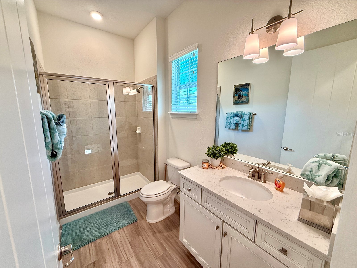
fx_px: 144
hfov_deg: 102.1
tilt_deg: -7.8
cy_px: 134
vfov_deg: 85.7
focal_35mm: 14
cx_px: 178
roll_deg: -0.2
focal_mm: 2.22
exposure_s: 1/120
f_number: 2.2
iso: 160
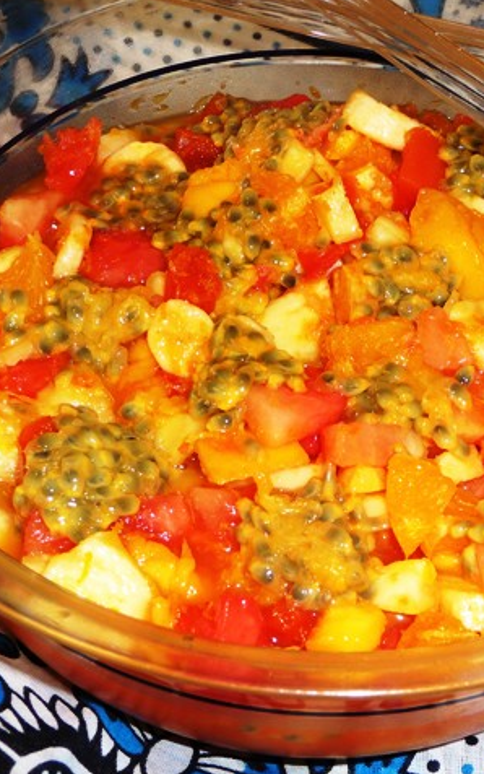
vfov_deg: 35.7
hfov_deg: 22.7
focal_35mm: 57
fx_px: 1202
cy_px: 387
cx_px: 330
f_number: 3.9
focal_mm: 6.7
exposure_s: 1/30
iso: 100
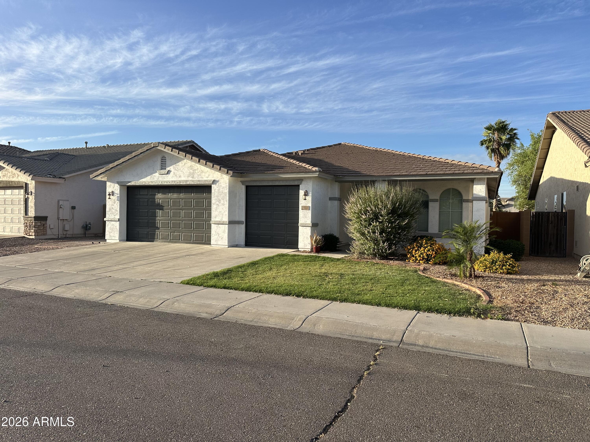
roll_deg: -1.0
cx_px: 295
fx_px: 409
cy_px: 221
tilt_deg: -0.1
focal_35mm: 24
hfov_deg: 71.6
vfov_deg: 56.8
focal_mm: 6.86
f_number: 1.78
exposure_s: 1/2353
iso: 80
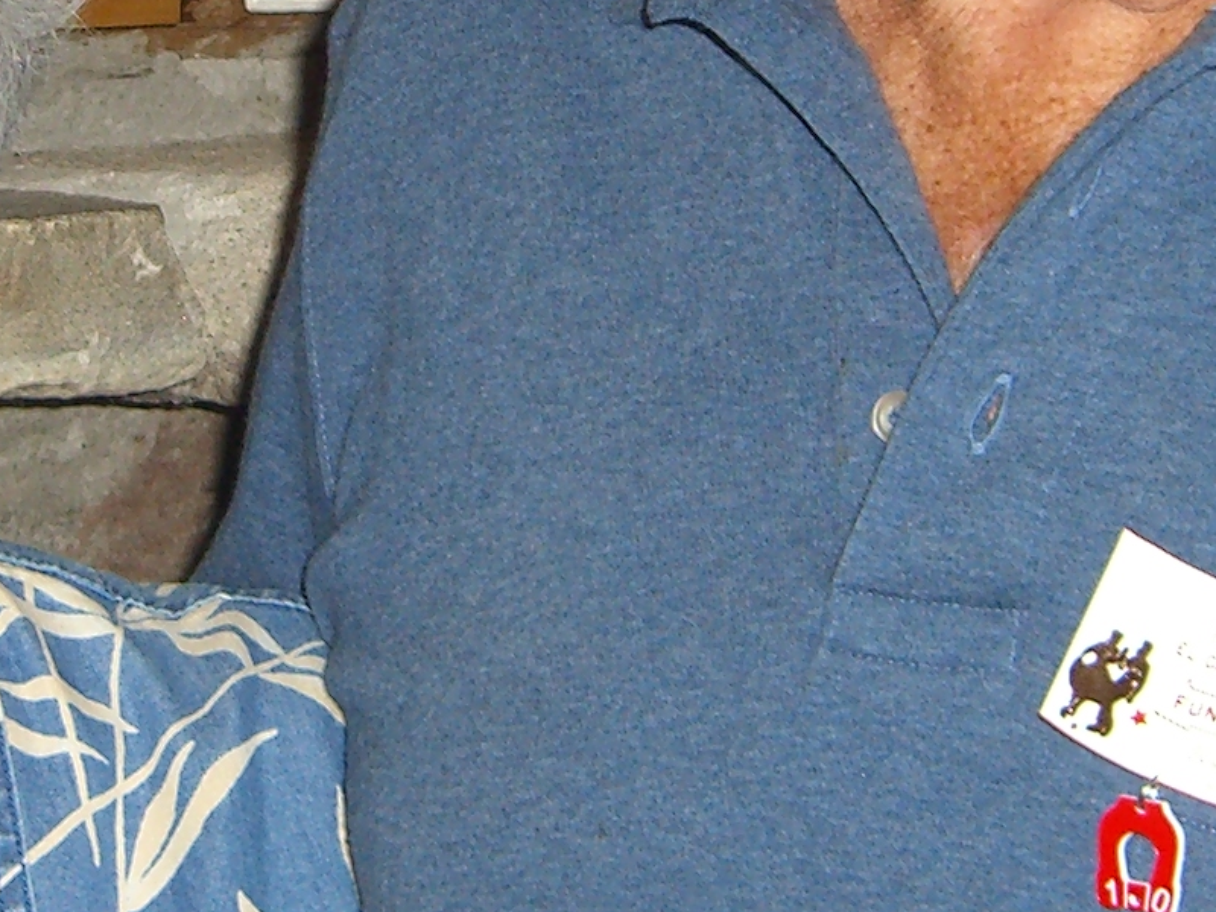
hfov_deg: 13.5
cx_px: 298
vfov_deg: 10.1
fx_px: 5129
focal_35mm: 146
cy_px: 108
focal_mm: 7.9
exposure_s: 1/60
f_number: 2.8
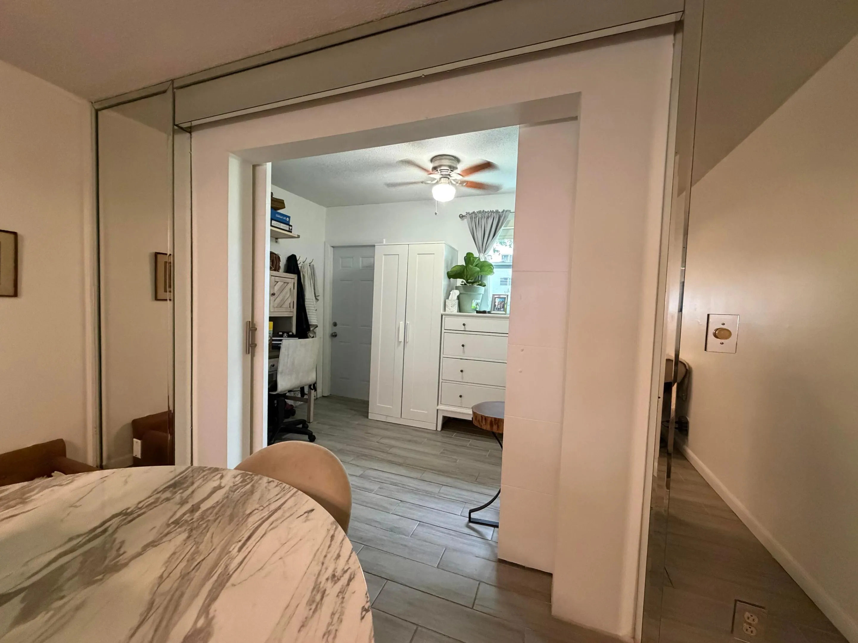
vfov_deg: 85.7
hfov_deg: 102.1
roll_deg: -2.6
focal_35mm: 14
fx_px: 347
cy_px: 322
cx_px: 429
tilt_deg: -3.0
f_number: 2.2
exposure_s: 1/60
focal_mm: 2.22
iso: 640
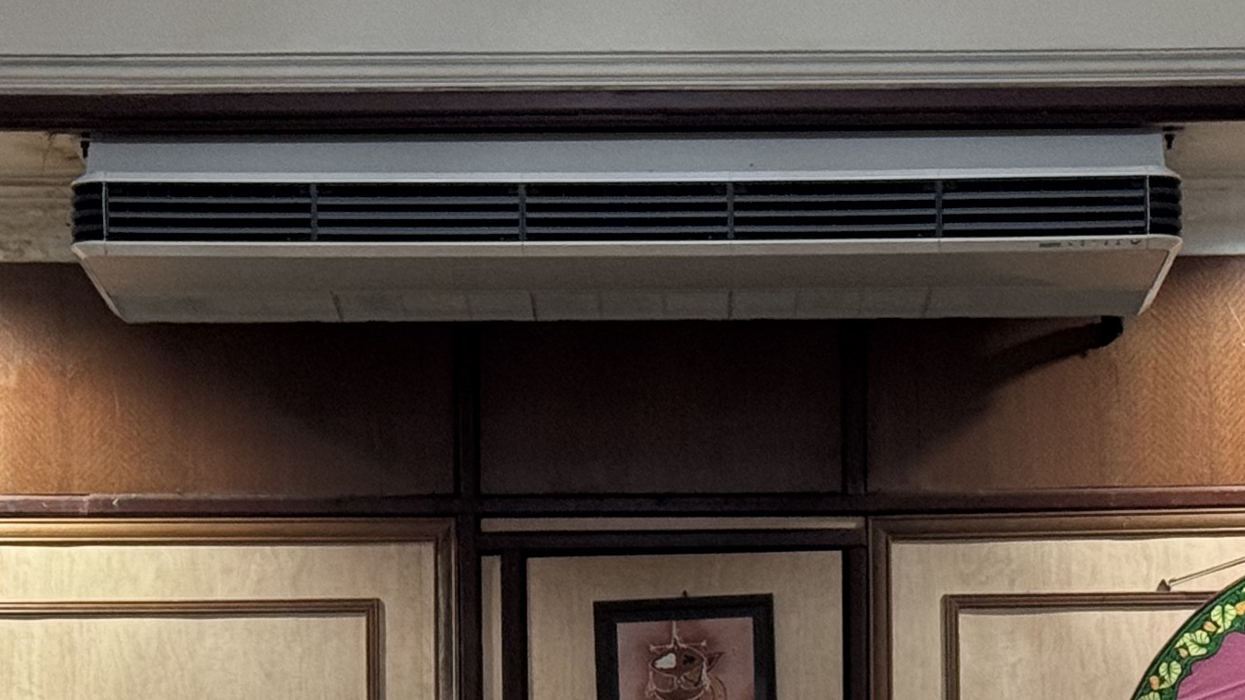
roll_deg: +0.8
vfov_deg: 7.6
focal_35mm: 156
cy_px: 1102
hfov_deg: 13.8
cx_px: 690
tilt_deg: +0.7
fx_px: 5149
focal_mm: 6.76
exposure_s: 1/50
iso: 200
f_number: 1.78
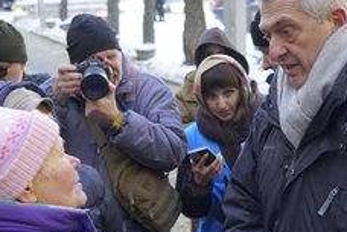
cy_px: 117
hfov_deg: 34.3
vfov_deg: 23.4
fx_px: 559
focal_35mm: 58
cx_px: 218
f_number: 4
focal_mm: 33
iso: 320
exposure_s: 1/160
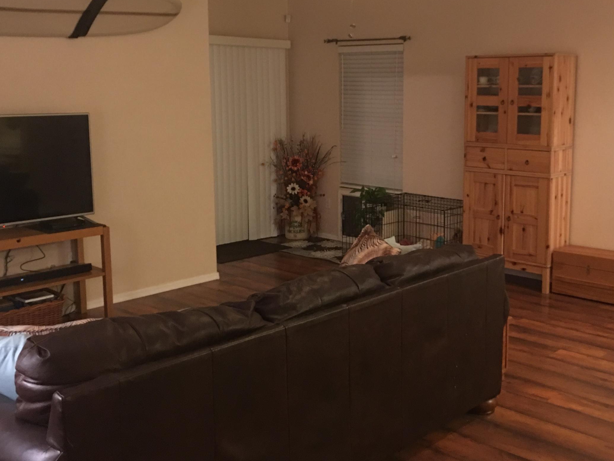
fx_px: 745
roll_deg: -0.4
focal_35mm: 42
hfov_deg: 44.4
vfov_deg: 34.3
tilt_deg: -7.2
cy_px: 197
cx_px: 383
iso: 80
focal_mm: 4.15
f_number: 2.2
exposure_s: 1/4
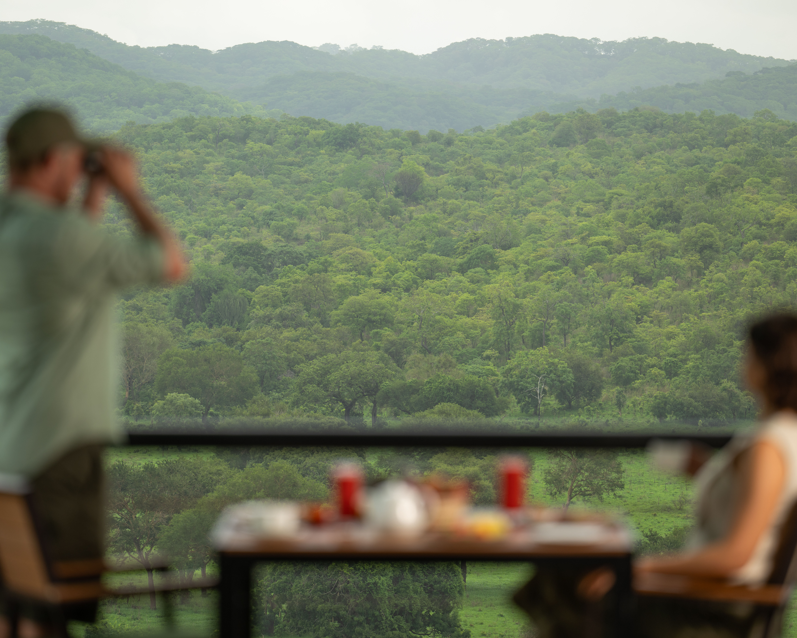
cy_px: 319
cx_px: 387
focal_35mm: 186
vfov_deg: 8.3
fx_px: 4387
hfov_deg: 10.4
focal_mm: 165
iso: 100
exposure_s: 1/500
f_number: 3.2
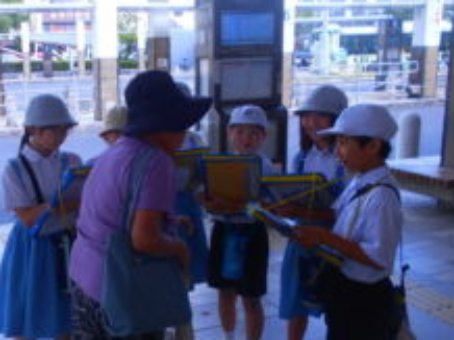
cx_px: 125
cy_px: 173
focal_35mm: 43
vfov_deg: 33.5
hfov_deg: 42.8
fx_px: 563
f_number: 3.2
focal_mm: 4.6
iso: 80
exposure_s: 1/200
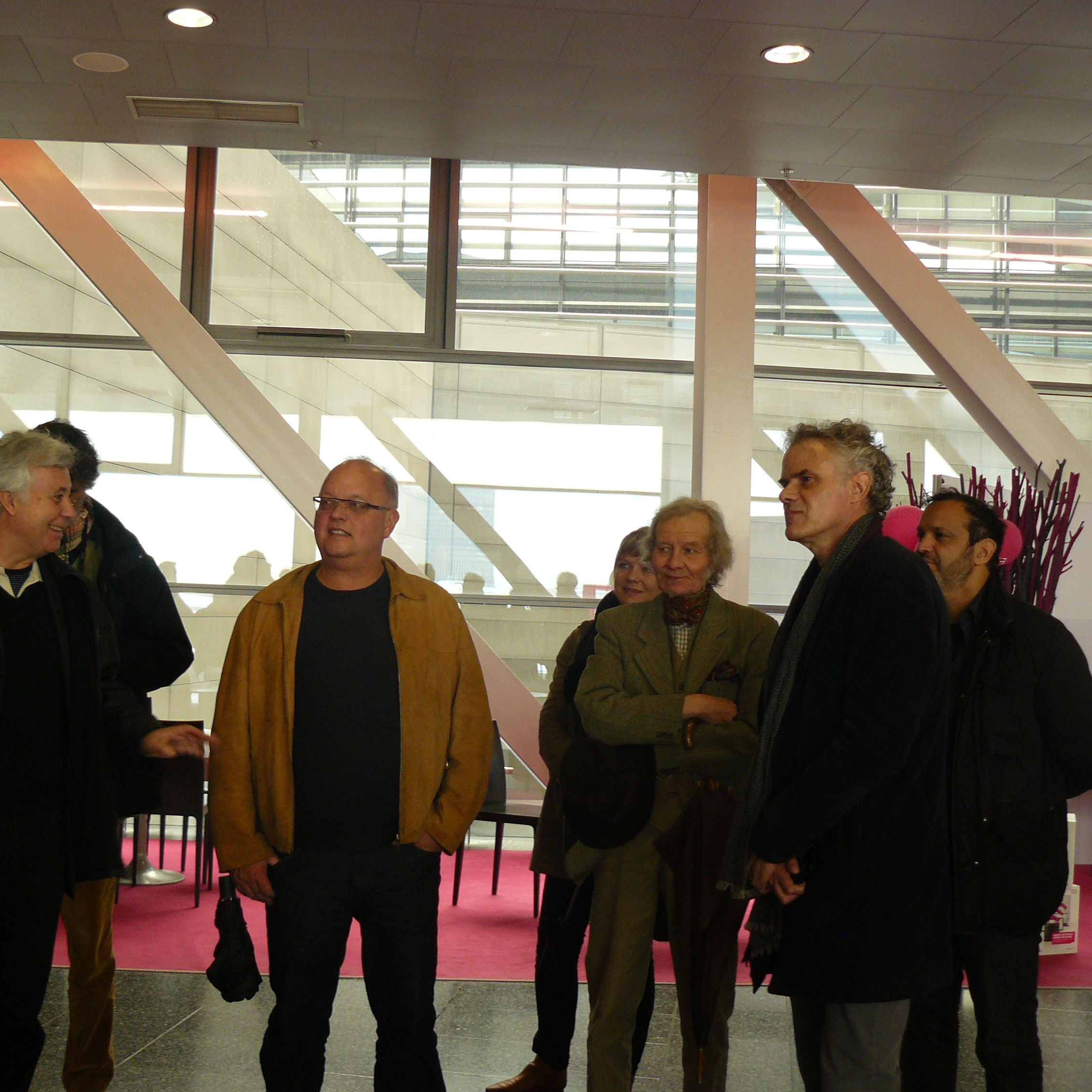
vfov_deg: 39.2
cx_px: 386
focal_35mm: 43
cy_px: 541
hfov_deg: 38.8
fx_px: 1535
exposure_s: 1/30
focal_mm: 6
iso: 125
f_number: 2.8
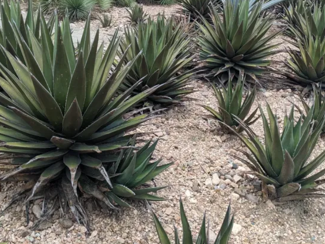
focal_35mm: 38
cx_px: 149
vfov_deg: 37.5
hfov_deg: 48.9
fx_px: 357
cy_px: 92
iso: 54
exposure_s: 1/780
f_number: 1.73
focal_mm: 4.38
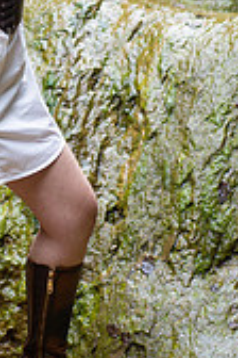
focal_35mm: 134
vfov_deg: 15.2
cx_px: -42
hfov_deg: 10.1
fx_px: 1329
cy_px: 51
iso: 400
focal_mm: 50
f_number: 2.8
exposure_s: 1/800
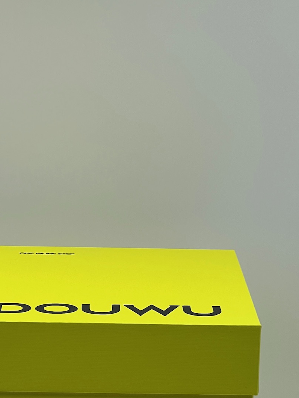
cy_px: 370
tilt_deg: -16.2
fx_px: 1681
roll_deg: +0.0
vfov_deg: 13.4
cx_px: 42
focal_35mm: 146
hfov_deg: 10.1
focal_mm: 9
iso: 32
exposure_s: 1/101
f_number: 2.8
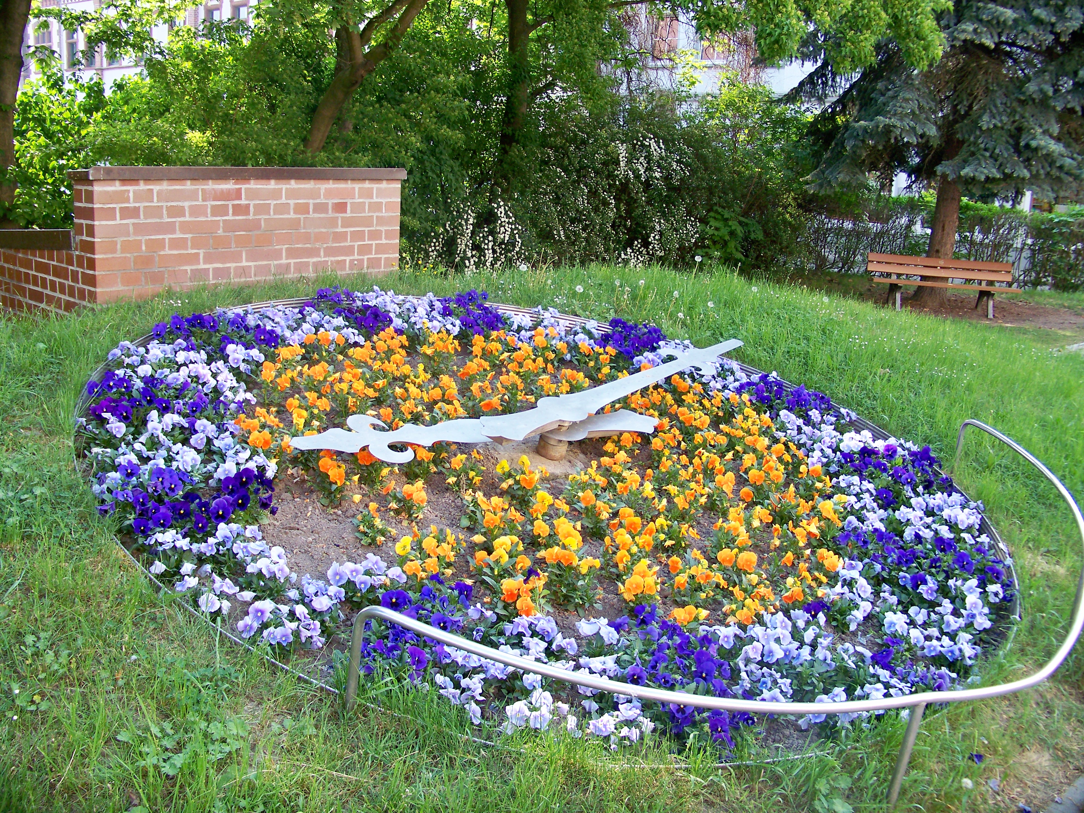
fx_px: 1033
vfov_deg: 42.9
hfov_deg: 55.4
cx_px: 542
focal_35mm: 33
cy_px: 406
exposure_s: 1/200
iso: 100
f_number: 2.8
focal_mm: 5.85
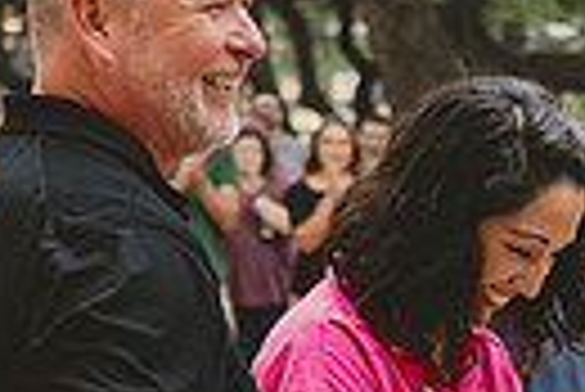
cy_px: 448
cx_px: 886
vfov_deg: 7.1
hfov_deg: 10.3
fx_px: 3123
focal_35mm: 192
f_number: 2.8
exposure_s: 1/640
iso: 250
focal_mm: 43
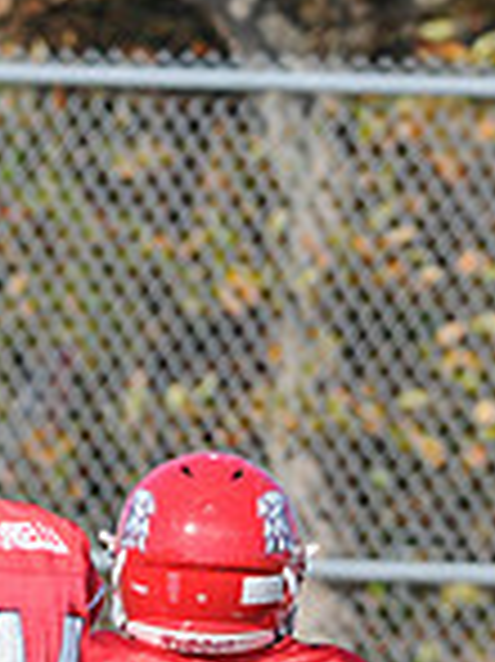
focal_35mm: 1706
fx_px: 32574
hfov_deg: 0.9
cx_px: -680
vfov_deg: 1.2
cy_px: 858
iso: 200
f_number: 7.1
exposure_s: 1/500
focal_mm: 300
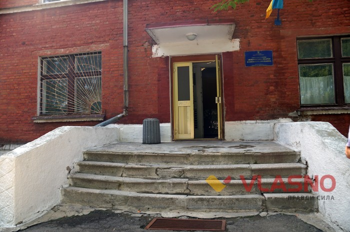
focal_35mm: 27
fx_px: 262
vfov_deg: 47.8
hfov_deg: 67.4
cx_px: 175
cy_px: 116
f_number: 5.6
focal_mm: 18
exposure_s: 1/125
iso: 100
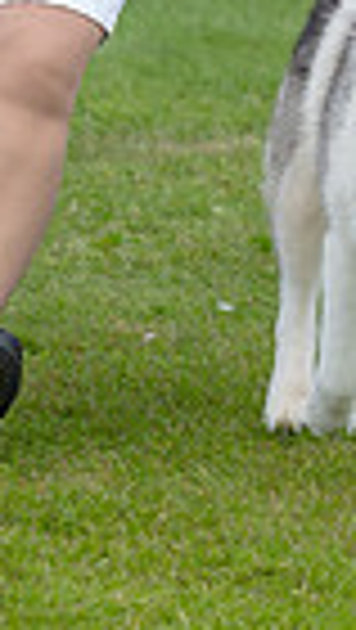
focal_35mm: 413
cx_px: 329
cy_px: -182
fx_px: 6914
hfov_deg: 2.9
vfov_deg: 5.2
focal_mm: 95
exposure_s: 1/1000
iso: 400
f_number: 4.5
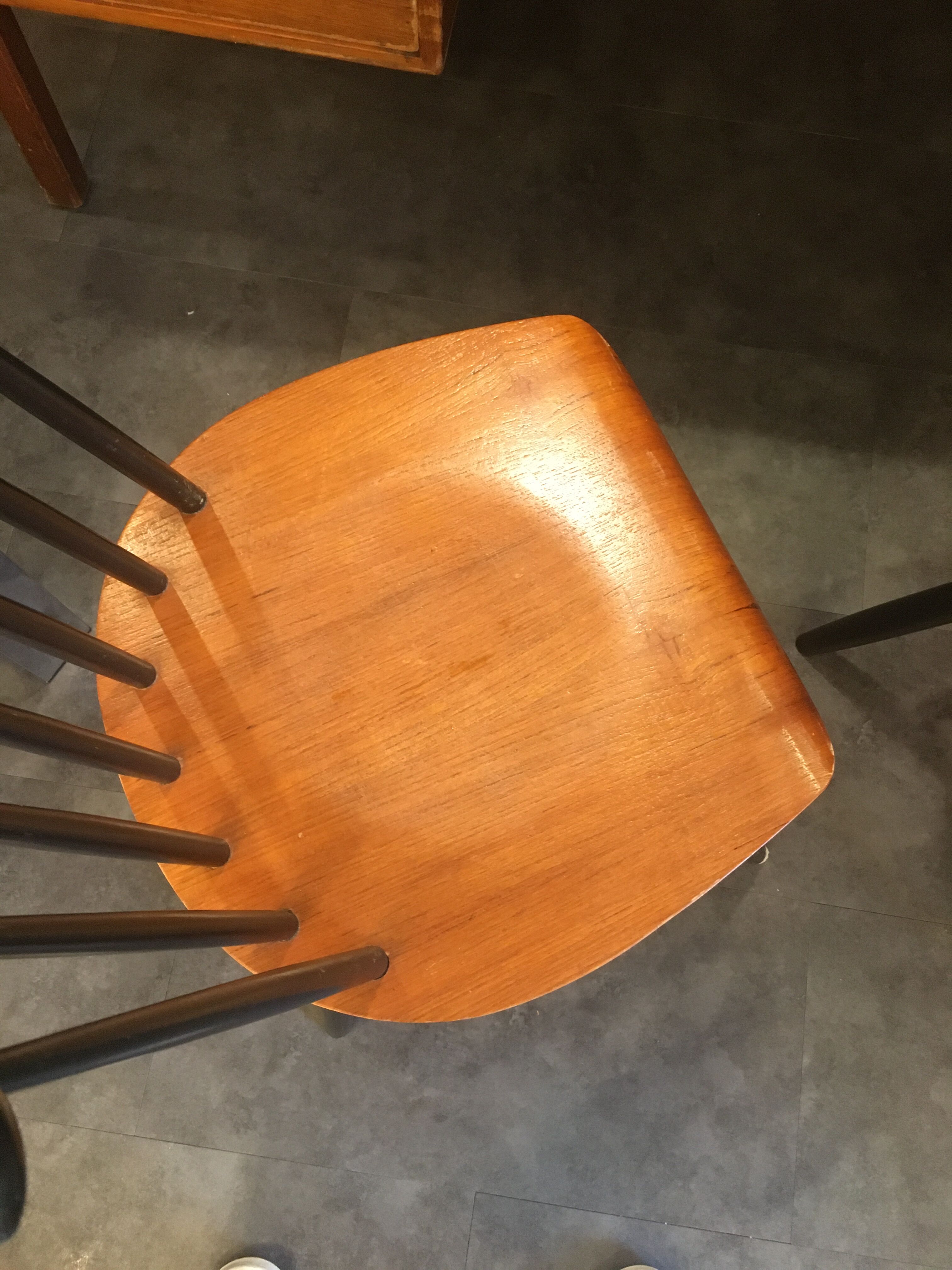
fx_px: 1063
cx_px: 476
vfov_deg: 61.7
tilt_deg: -74.0
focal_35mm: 29
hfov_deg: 48.2
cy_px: 635
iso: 250
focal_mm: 4.15
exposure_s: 1/17
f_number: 2.2
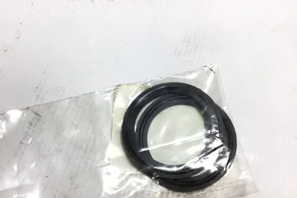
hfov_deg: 57.2
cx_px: 151
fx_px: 272
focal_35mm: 33
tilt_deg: -70.6
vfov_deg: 40.0
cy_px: 105
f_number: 2.4
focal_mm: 3.3
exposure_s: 1/141
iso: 25
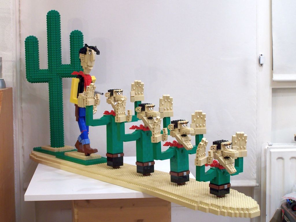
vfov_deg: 21.3
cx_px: 148
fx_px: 590
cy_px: 111
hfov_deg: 28.2
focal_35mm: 69
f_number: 3.2
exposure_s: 1/2
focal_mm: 11.5
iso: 80
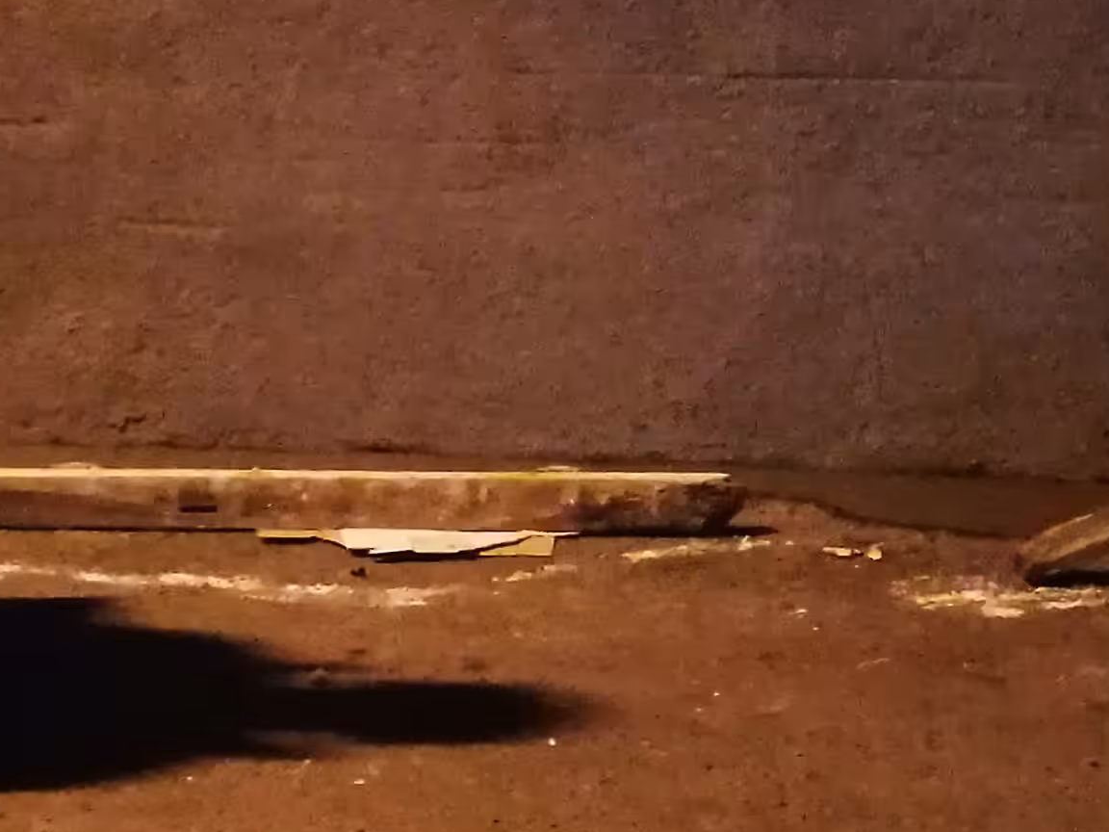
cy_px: 504
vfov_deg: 15.9
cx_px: 916
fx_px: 2979
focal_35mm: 93
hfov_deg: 20.8
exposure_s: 1/16.7
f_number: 2.2
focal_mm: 4.5
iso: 3200
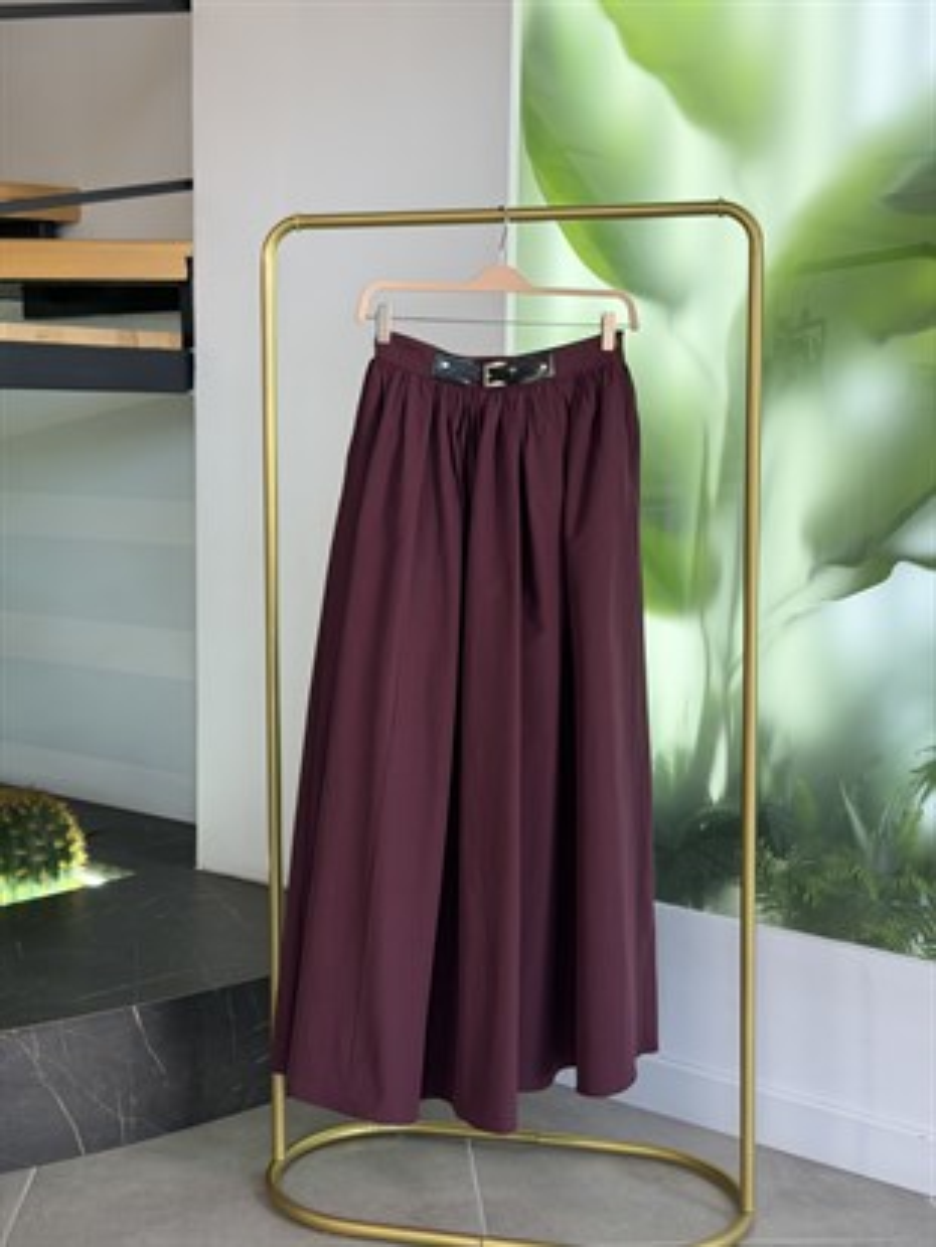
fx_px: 1730
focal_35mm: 48
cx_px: 468
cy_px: 624
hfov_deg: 30.3
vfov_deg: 39.6
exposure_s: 1/223
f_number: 1.78
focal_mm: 6.76
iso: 64
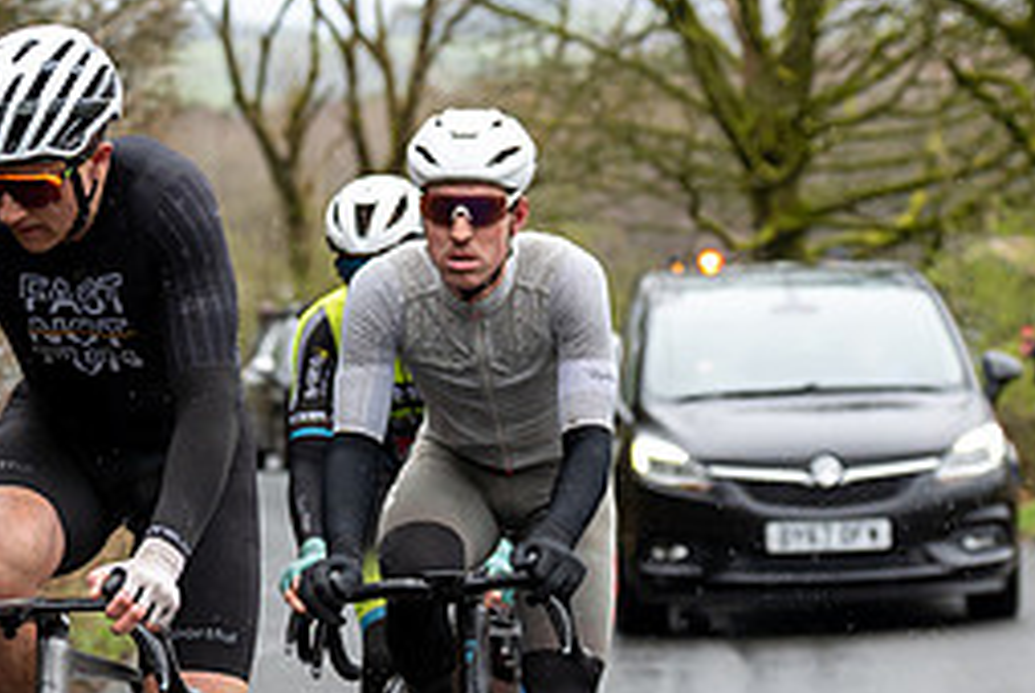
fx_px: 6188
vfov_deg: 6.4
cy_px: 305
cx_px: 187
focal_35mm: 215
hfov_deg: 9.5
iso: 800
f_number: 3.5
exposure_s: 1/1000
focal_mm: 70
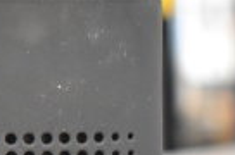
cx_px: -245
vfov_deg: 7.5
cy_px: 73
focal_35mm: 182
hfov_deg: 10.4
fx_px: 1187
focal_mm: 27
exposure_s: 1/40
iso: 3200
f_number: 4
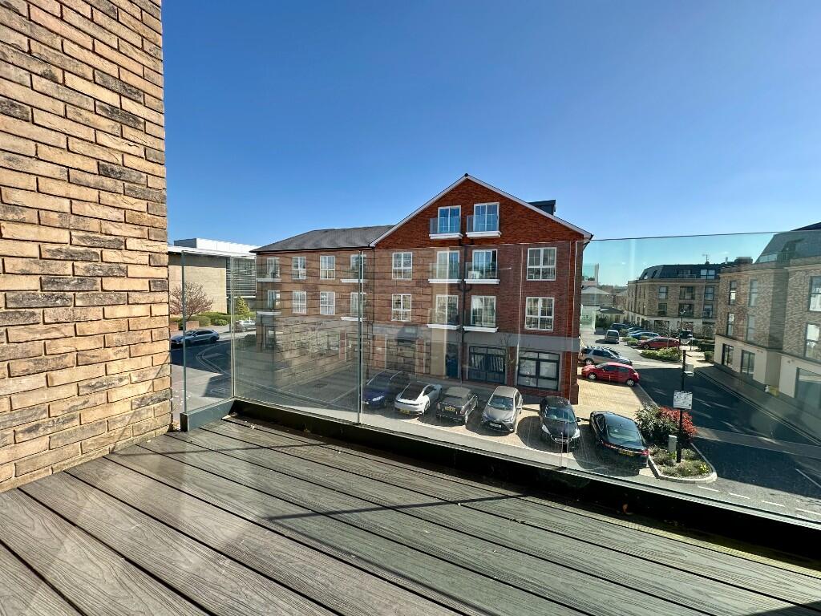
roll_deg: -0.4
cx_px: 410
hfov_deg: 102.1
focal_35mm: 14
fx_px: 332
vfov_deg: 85.7
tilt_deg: -3.2
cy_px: 308
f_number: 2.2
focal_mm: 2.22
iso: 40
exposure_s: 1/690
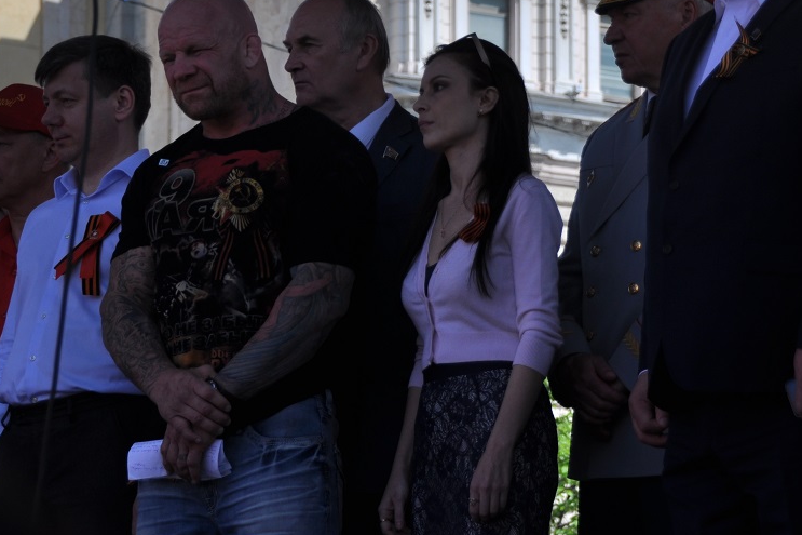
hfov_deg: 12.7
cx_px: 611
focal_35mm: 161
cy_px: 137
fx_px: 3586
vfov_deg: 8.5
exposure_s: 1/1000
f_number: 4.8
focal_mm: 62
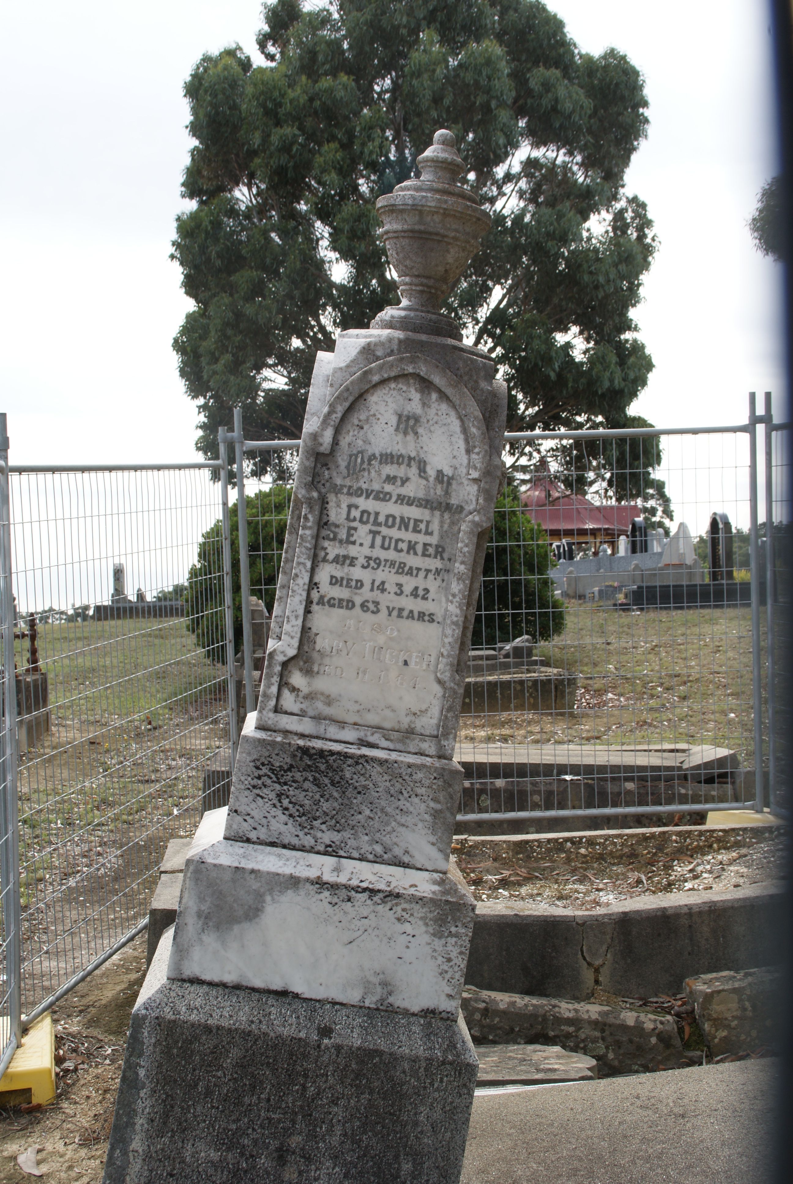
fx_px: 1483
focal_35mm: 45
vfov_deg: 43.6
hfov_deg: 29.9
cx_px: 396
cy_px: 592
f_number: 10
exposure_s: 1/80
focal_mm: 30
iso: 100
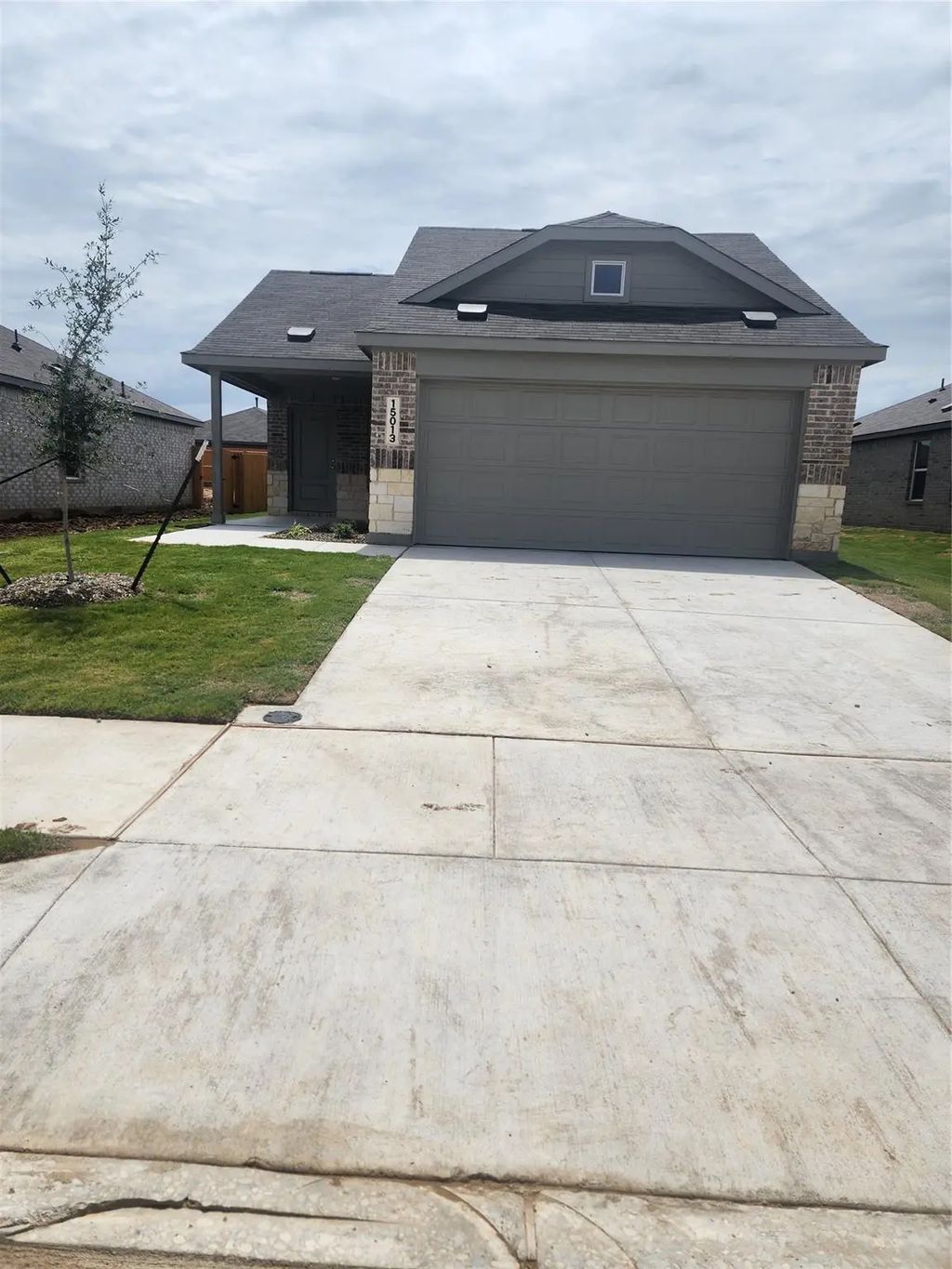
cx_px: 476
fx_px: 843
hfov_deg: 58.9
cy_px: 634
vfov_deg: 73.9
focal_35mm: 23
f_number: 1.8
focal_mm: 6.4
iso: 12
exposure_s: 1/3238
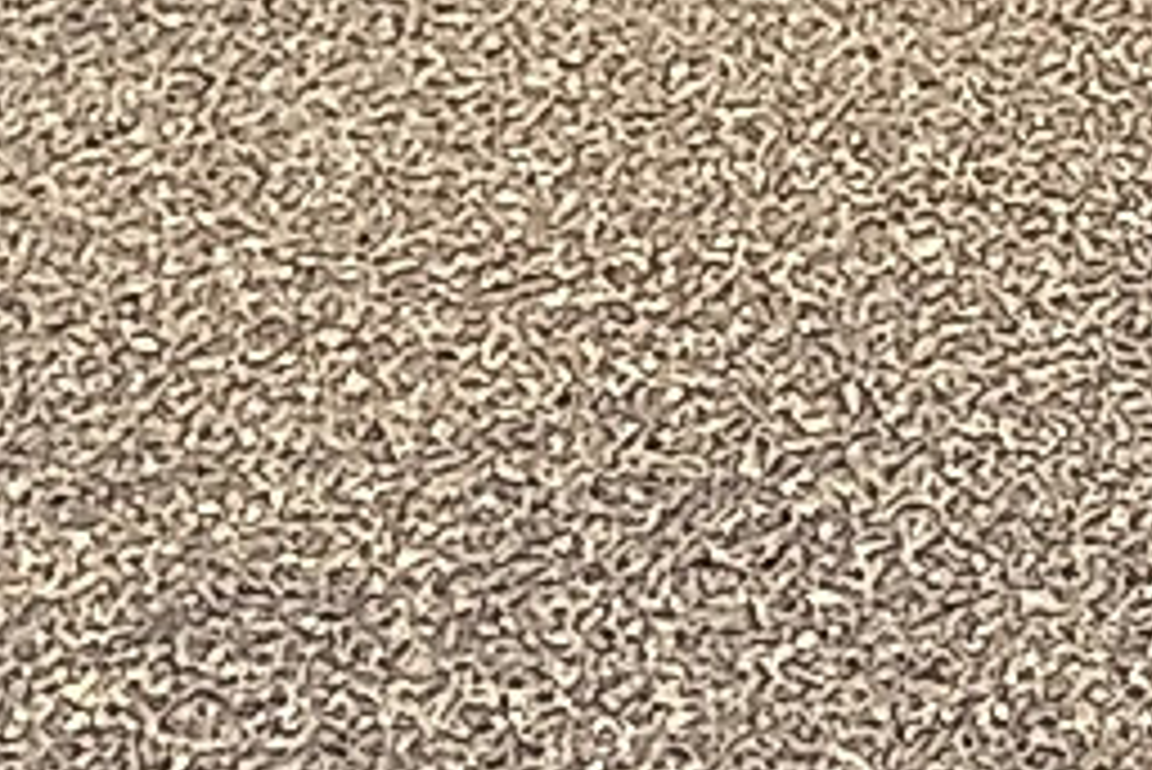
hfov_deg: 6.6
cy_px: -1729
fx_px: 9765
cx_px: 2120
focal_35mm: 305
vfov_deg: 4.3
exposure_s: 1/1667
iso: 25
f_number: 1.8
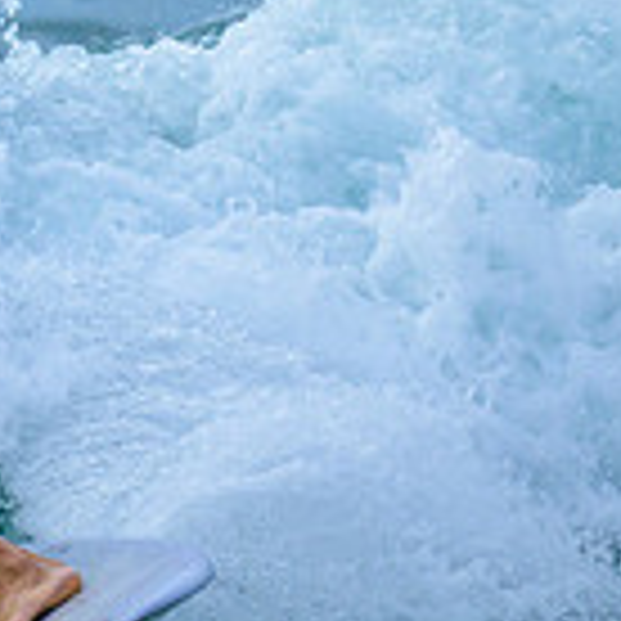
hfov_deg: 0.5
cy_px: 253
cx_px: -755
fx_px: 77654
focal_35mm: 3826
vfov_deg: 0.5
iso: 360
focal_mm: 800
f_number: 6.3
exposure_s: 1/3200
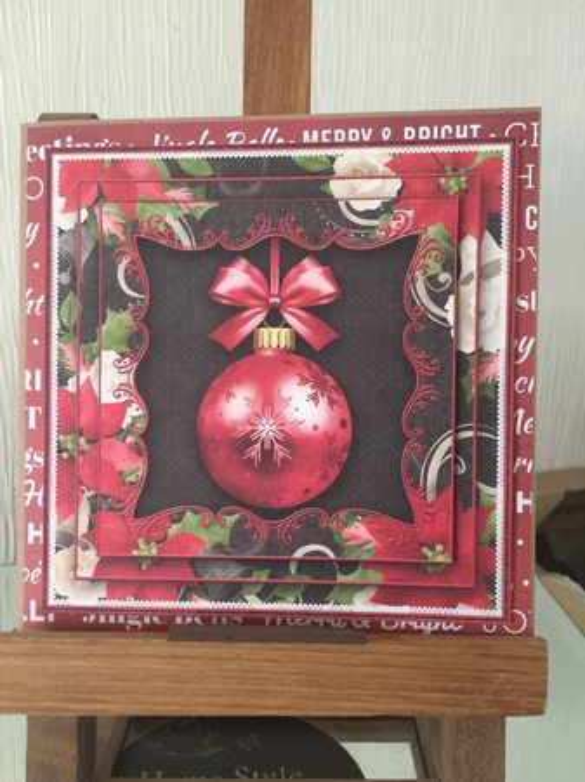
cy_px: 391
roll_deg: -0.5
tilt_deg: -13.5
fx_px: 654
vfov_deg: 61.7
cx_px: 292
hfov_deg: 48.2
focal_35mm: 29
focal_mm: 4.15
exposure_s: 1/33
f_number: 2.2
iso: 100
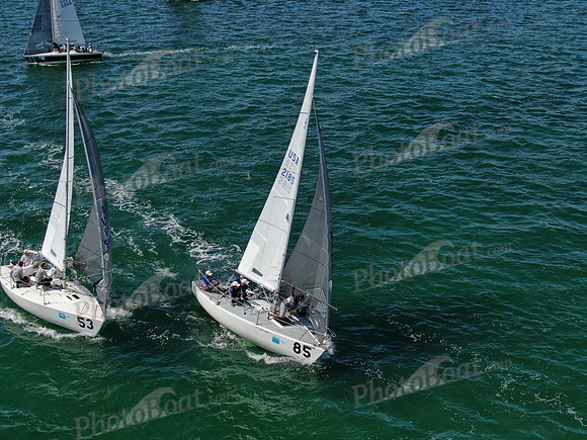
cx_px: 294
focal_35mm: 47
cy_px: 220
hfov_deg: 40.4
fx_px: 797
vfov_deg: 30.9
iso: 100
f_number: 3.8
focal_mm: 8.42
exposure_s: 1/1250
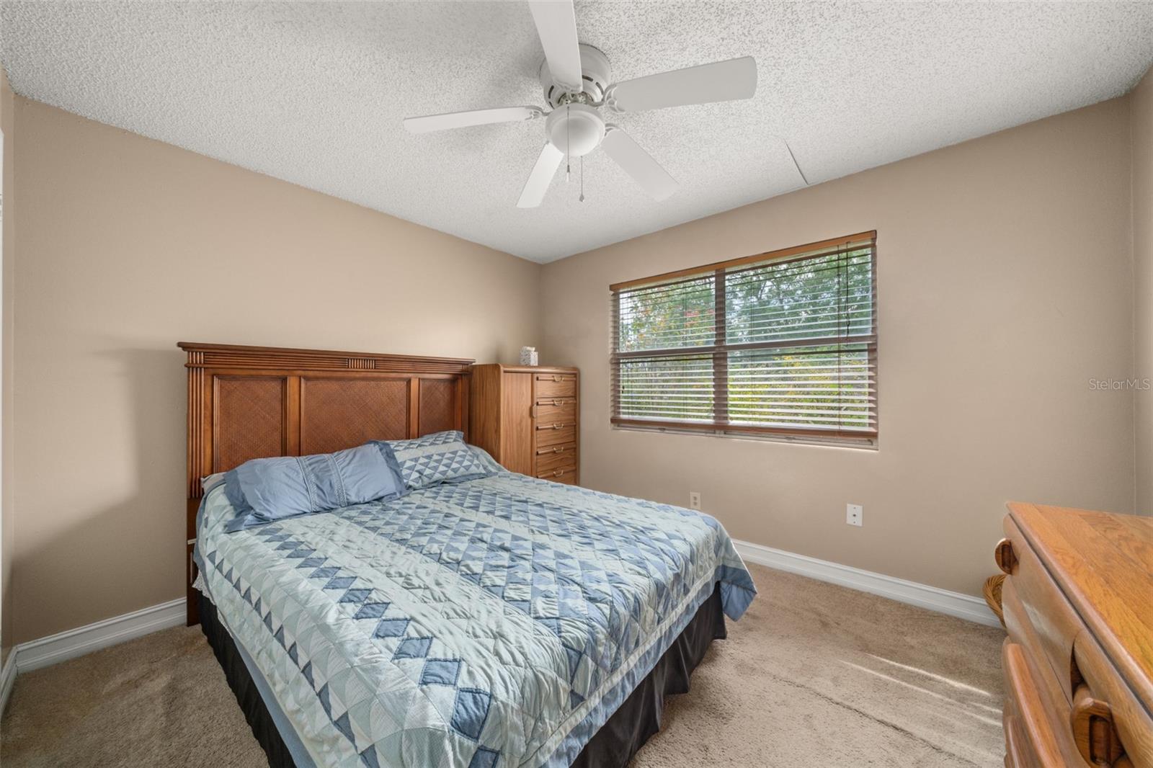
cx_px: 576
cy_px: 384
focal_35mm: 12
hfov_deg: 112.6
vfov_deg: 90.0
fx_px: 384
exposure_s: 1/5
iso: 400
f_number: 11
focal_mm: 12
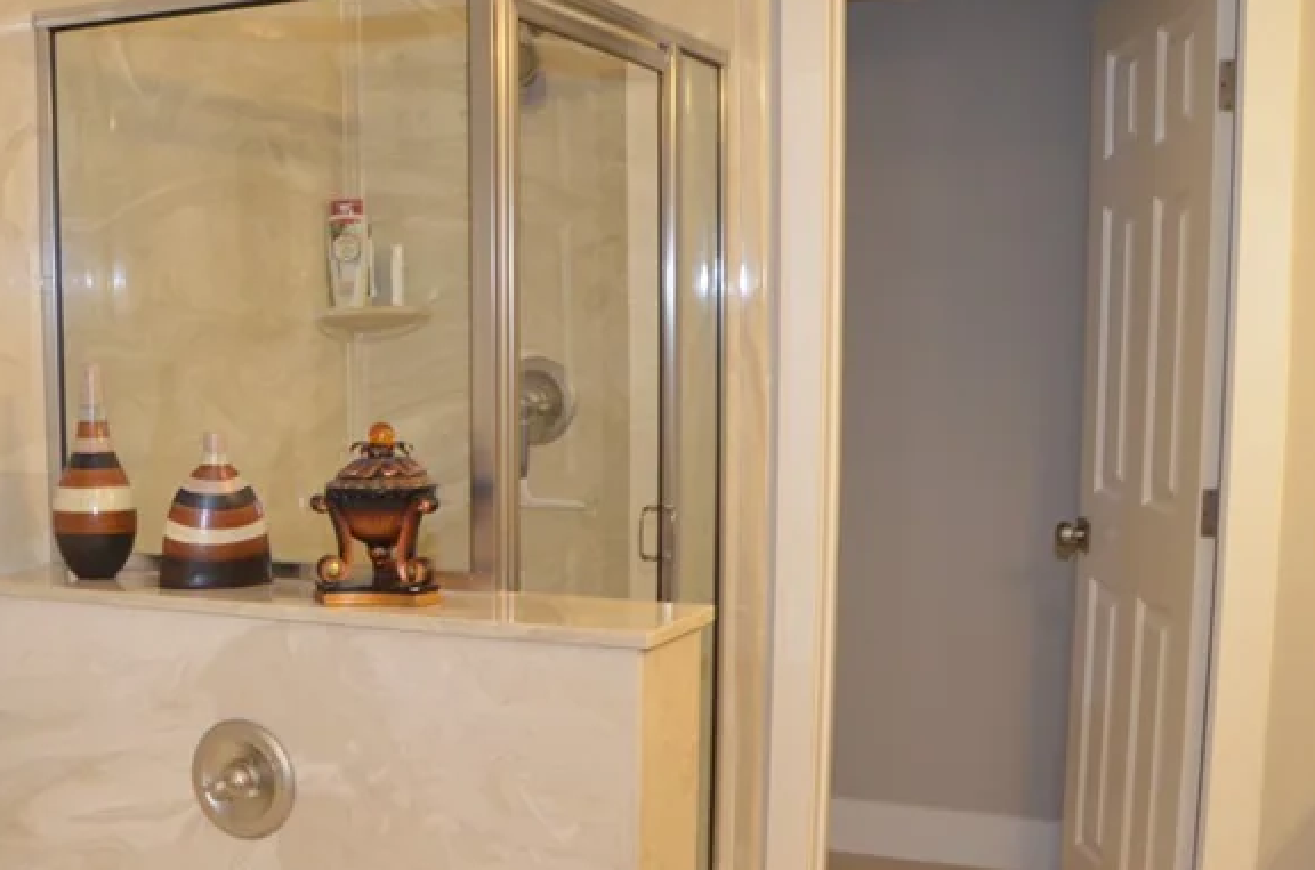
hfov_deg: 39.5
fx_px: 1749
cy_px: 569
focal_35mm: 48
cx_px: 253
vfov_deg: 27.8
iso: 800
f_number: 3.5
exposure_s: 1/50
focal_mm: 18
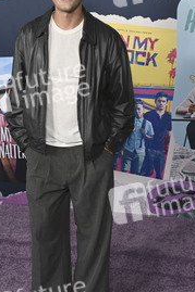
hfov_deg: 25.8
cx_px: 65
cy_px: 144
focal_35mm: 52
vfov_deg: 38.2
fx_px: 423
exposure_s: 1/250
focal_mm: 35
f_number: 6.3
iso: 1250
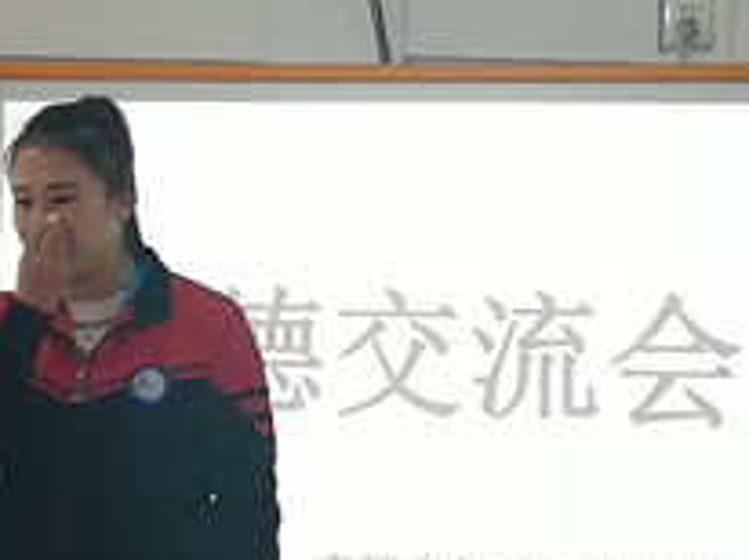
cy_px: 333
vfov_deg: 8.7
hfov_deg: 11.6
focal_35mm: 170
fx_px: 3674
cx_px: 113
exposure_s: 1/40
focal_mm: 3.83
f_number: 1.8
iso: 125
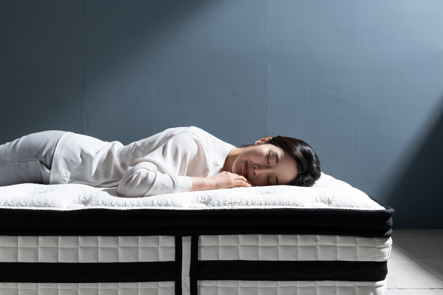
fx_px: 566
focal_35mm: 46
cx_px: 229
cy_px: 149
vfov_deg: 29.2
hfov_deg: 42.7
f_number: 8
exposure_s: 1/125
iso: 100
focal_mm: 44
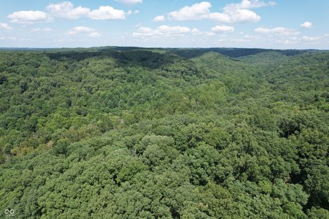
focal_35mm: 22
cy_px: 110
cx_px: 164
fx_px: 201
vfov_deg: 57.2
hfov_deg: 78.6
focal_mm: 8.38
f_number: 2.8
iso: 200
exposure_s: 1/1600
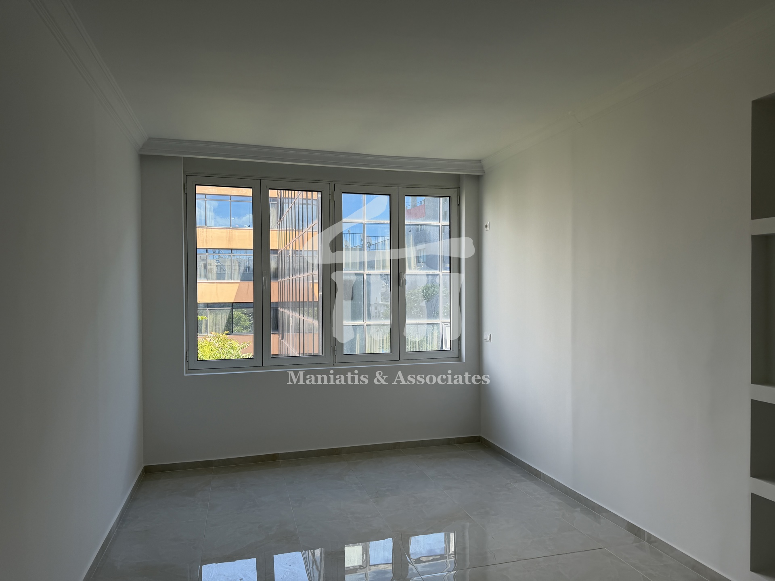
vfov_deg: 56.8
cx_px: 388
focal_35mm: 24
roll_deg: -0.6
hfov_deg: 71.6
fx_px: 537
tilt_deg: -2.1
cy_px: 290
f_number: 1.78
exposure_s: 1/528
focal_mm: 6.76
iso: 80
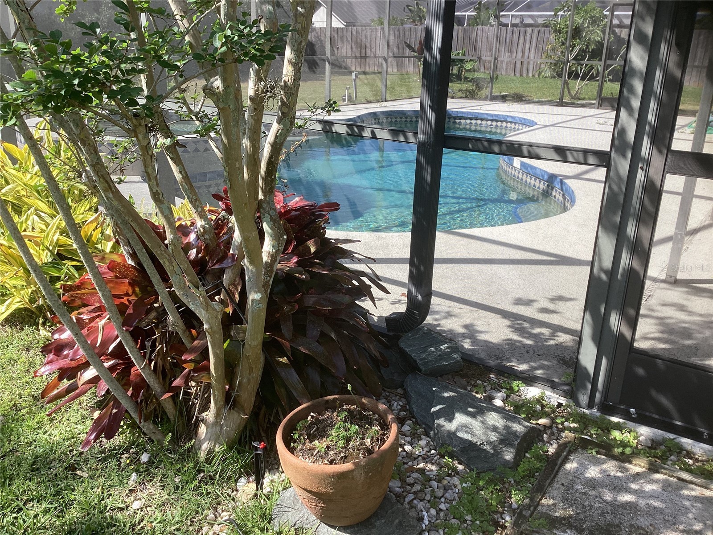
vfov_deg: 45.4
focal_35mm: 31
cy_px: 268
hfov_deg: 58.4
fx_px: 639
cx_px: 356
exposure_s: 1/386
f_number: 2.4
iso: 25
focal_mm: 3.3
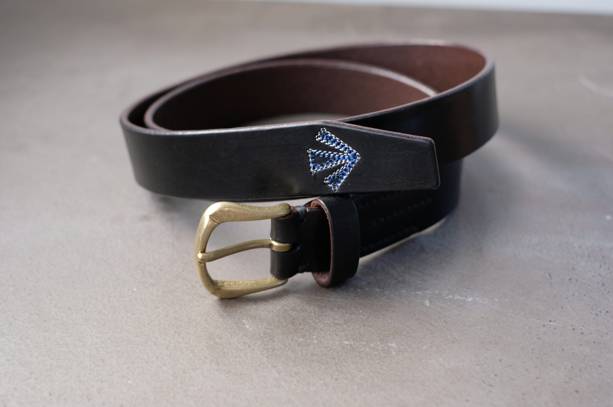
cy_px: 204
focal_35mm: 53
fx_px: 902
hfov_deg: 37.5
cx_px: 306
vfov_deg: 25.5
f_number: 3.6
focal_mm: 35
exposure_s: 1/60
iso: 200
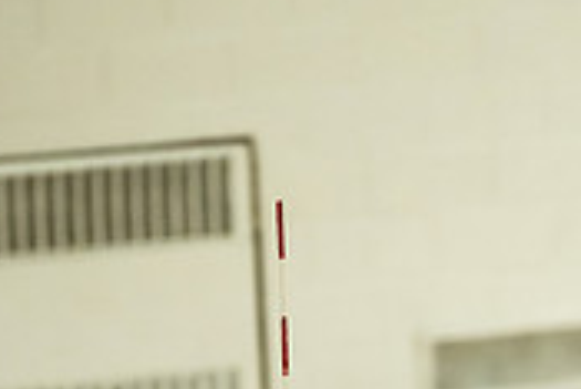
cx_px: 727
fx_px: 10725
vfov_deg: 2.1
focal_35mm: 664
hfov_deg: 3.1
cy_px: 564
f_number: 2.8
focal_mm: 200
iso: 5000
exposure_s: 1/1250
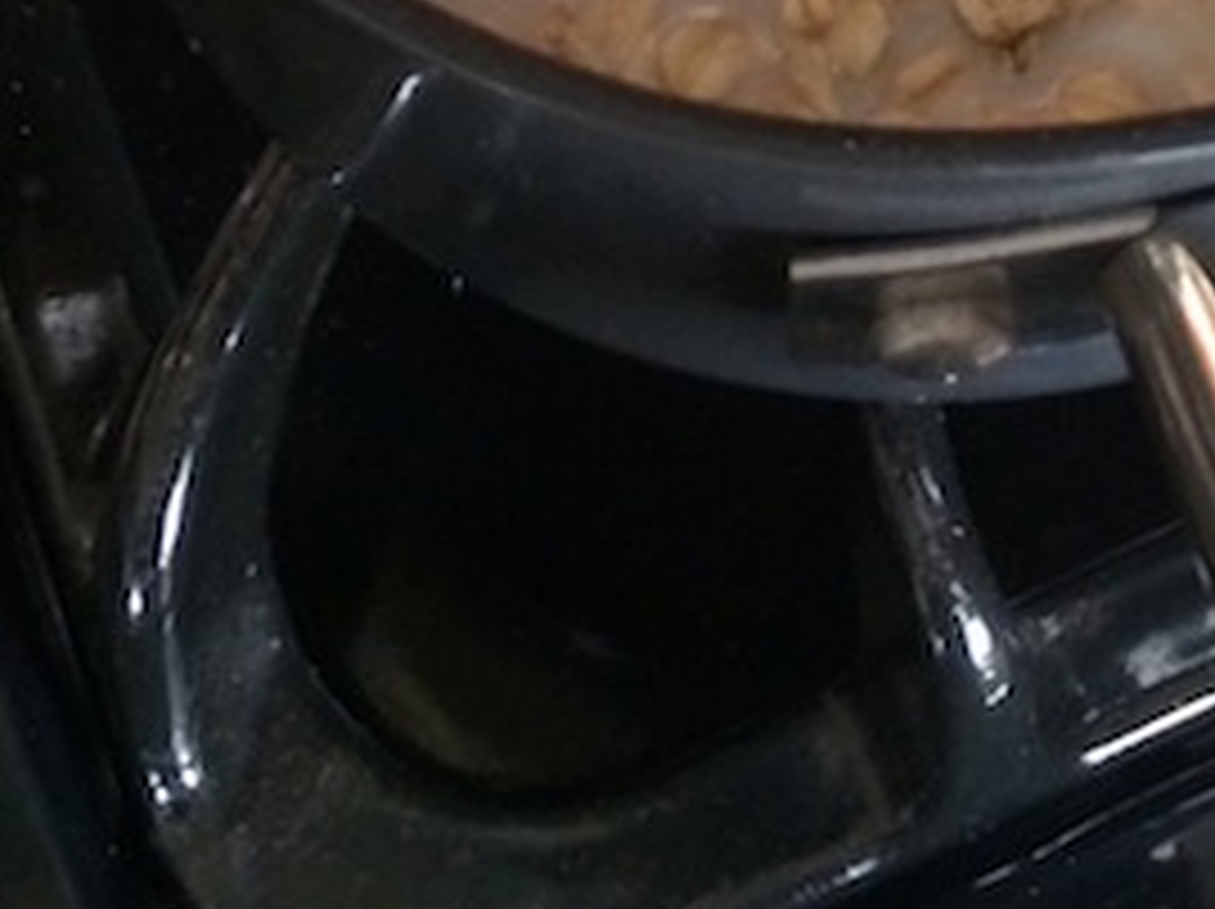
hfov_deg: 21.9
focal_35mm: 89
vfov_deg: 15.5
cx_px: 832
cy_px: -378
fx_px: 3121
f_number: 2.2
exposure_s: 1/24
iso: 320
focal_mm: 4.12
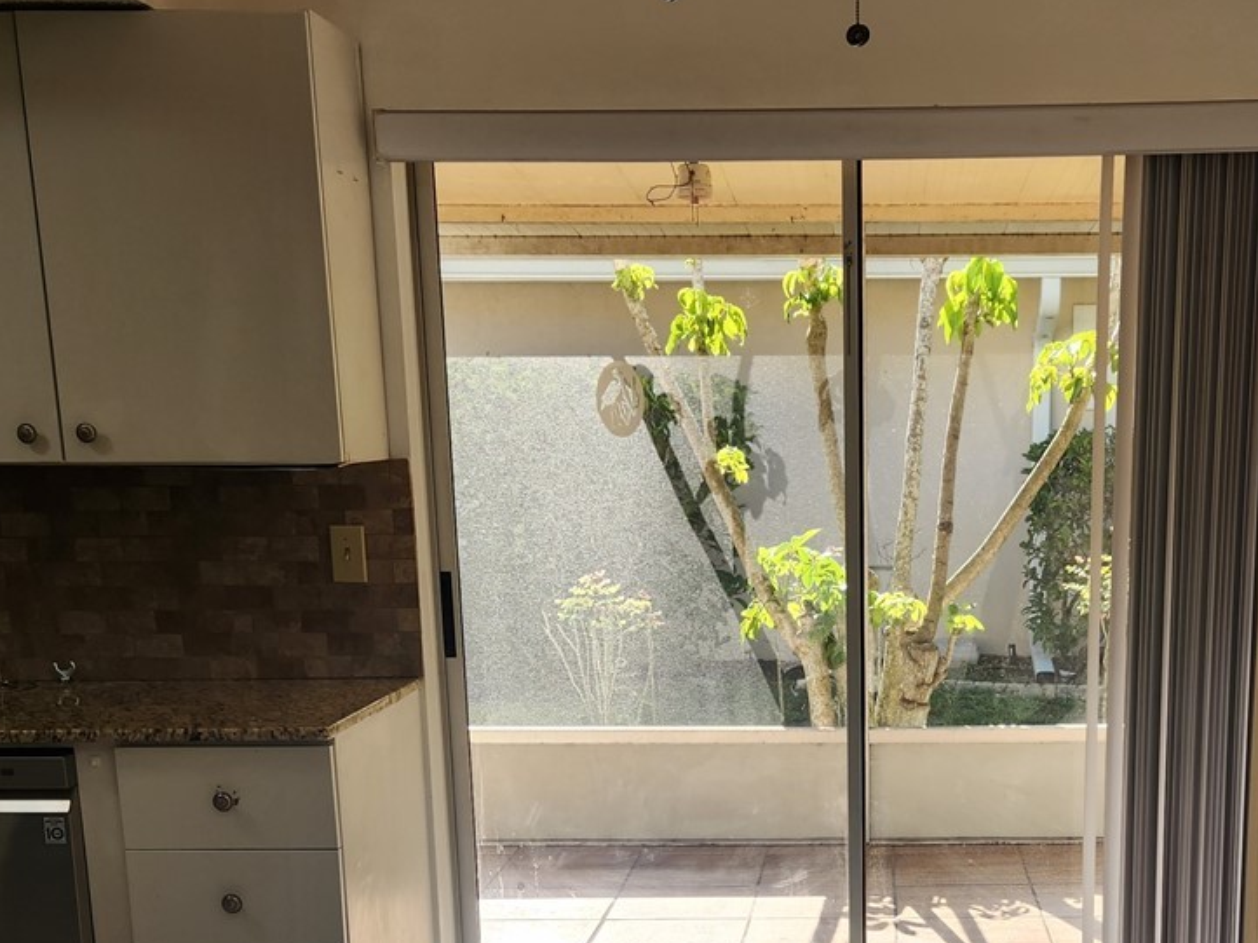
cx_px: 836
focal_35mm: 51
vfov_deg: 27.6
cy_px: 842
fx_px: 1853
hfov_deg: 37.1
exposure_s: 1/180
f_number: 1.8
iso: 32
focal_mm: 5.4
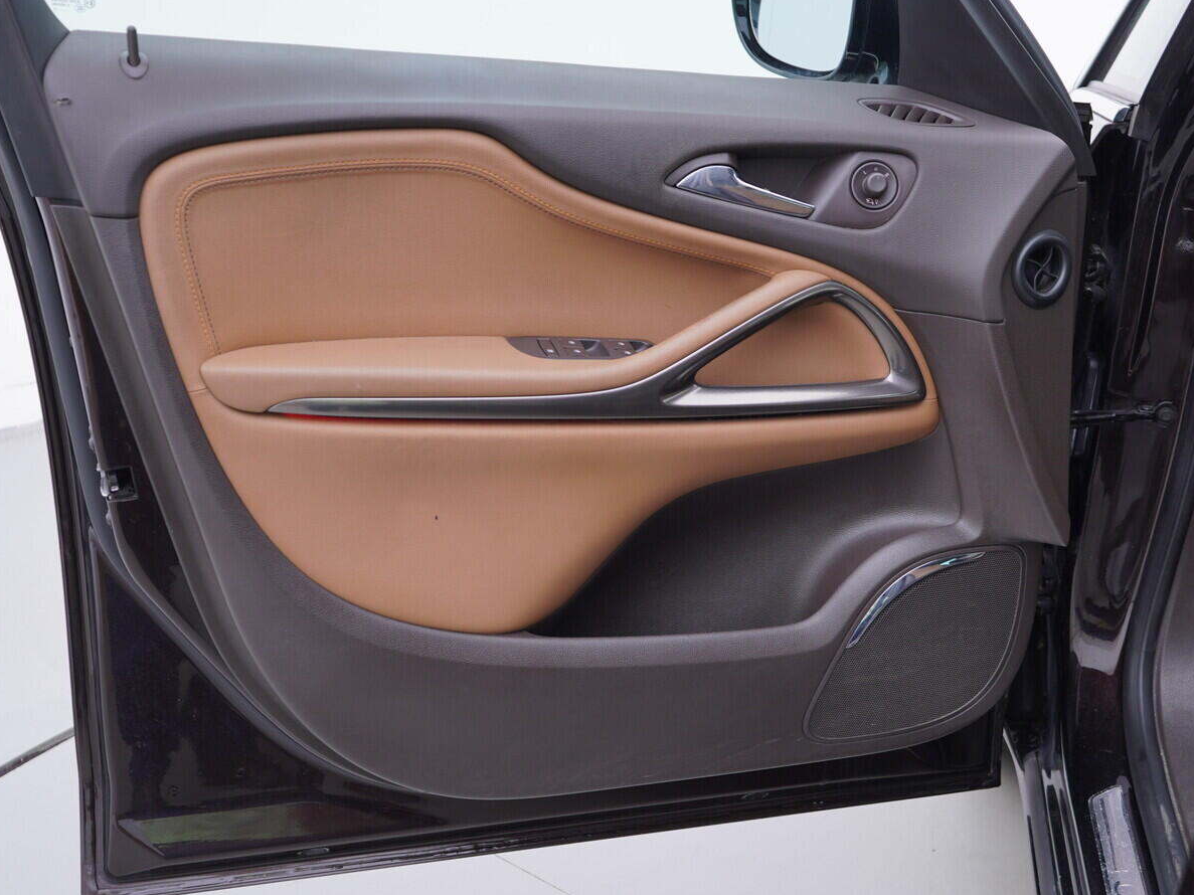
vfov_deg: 34.3
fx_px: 1449
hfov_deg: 44.8
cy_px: 463
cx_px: 649
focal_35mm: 42
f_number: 3.2
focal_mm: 24
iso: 125
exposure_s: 1/50
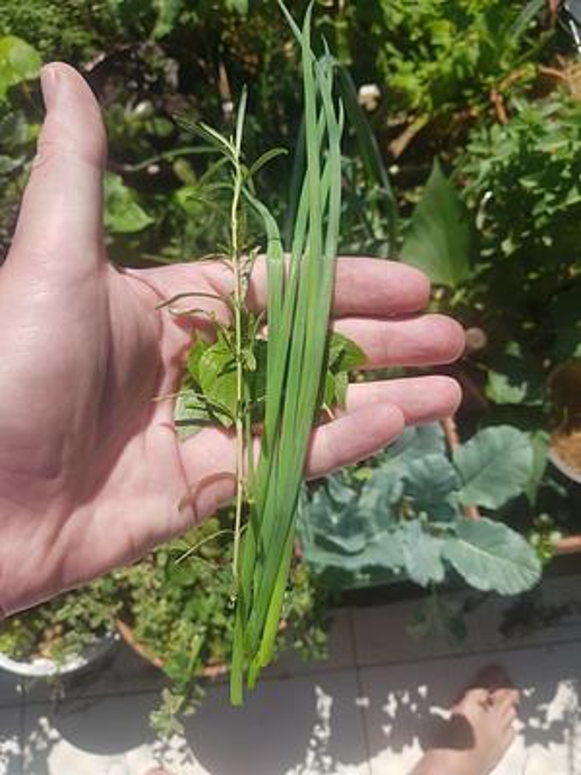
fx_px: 582
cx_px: 290
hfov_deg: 53.1
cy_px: 388
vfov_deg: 67.3
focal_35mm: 26
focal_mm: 4.2
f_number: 1.7
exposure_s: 1/2064
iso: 40
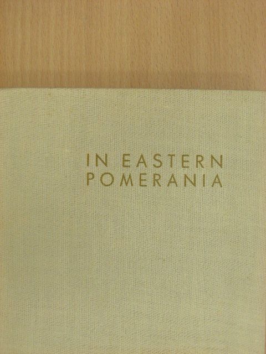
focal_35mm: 53
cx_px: 133
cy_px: 177
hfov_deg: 27.5
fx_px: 543
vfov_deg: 36.2
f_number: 3.5
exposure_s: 1/19.8
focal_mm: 8.8
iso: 200
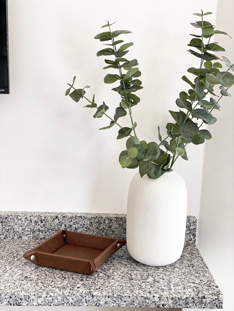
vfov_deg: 36.8
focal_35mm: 52
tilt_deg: -8.2
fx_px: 469
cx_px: 117
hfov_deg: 28.0
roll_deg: -3.0
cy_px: 156
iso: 50
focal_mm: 6
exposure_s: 1/120
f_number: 2
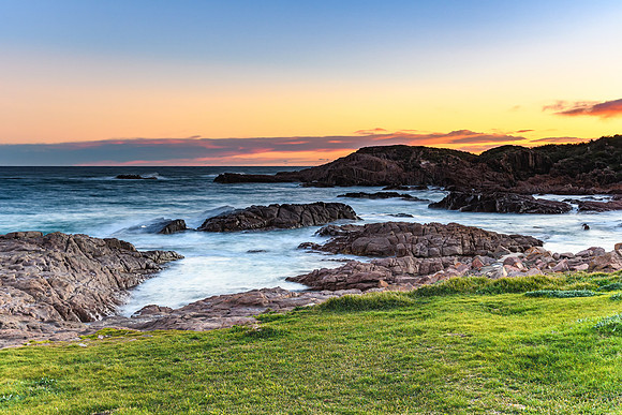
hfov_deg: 45.3
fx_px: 745
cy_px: 208
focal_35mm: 43
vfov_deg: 31.1
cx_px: 311
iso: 200
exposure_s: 3
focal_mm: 28
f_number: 8
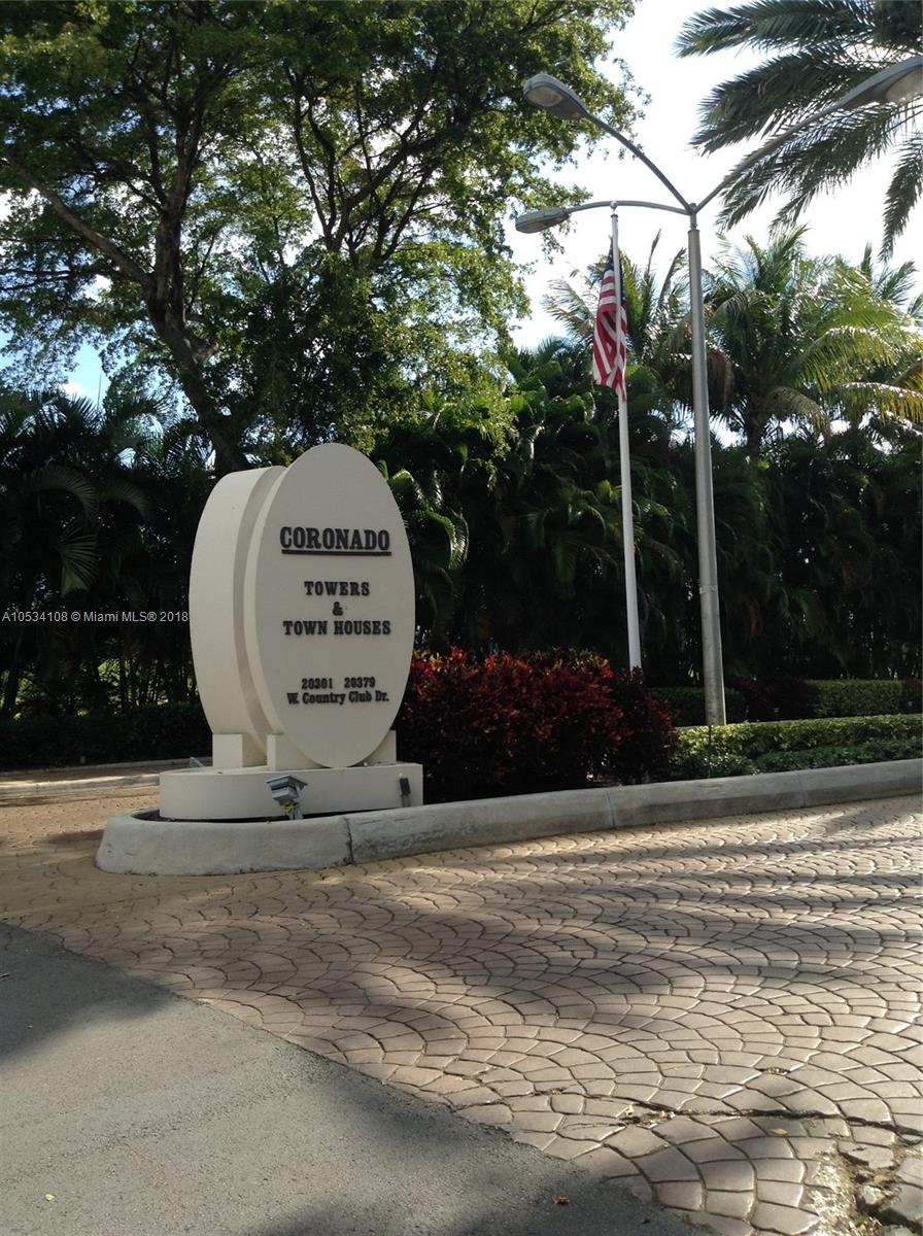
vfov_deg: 55.4
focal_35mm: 33
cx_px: 462
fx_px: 1177
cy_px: 618
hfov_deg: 42.8
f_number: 2.4
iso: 32
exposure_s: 1/591
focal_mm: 3.3
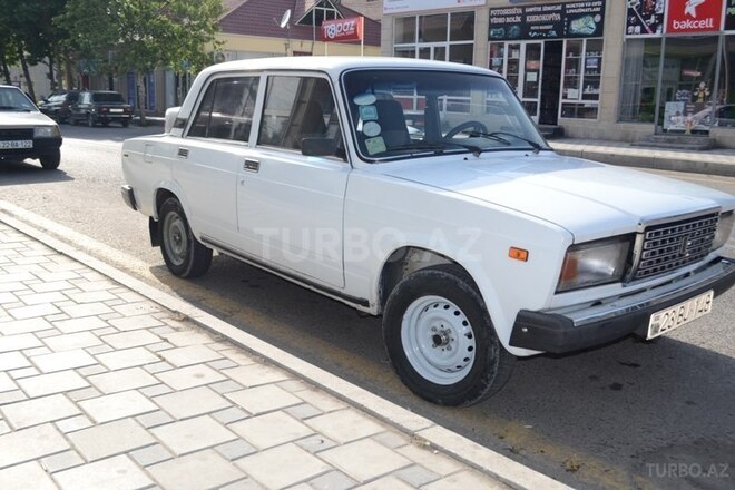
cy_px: 245
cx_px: 368
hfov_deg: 57.2
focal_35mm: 33
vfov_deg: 40.0
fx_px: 674
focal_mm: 22
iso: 100
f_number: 7.1
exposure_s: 1/200
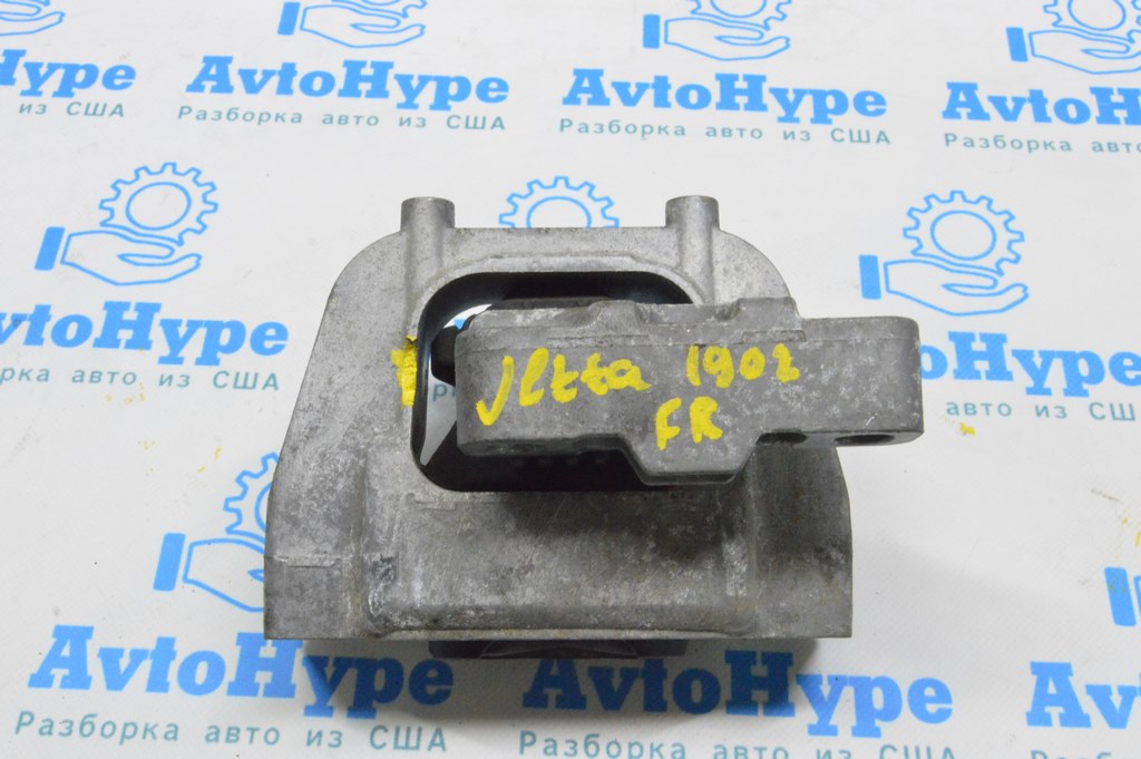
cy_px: 380
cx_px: 570
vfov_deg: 28.9
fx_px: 1473
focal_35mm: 46
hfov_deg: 42.4
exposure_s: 1/20
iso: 6400
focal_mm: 31
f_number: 20
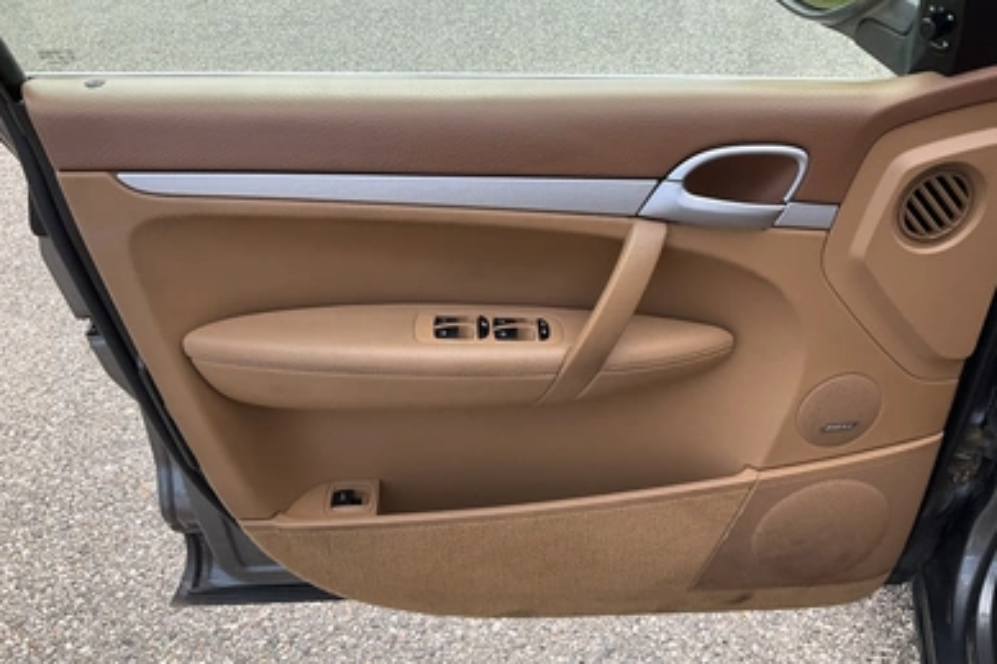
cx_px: 505
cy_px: 349
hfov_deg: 60.3
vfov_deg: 42.3
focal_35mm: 31
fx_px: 858
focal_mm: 3
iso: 25
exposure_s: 1/599
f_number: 1.8
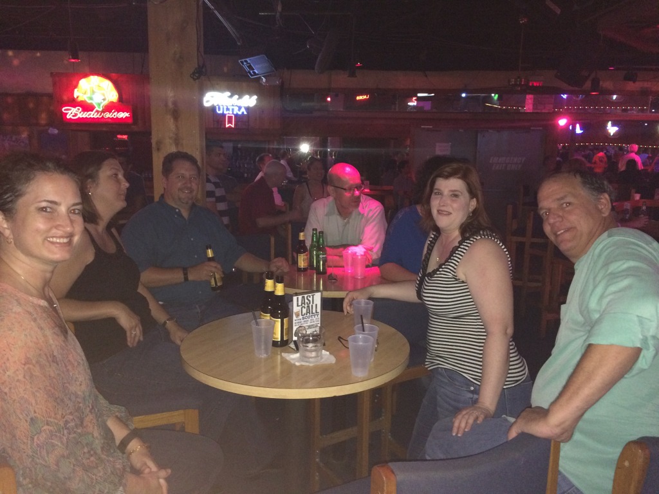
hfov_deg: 61.7
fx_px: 552
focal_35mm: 29
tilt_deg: -10.8
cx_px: 330
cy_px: 247
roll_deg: -0.5
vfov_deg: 48.2
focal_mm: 4.15
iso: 400
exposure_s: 1/16
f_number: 2.2
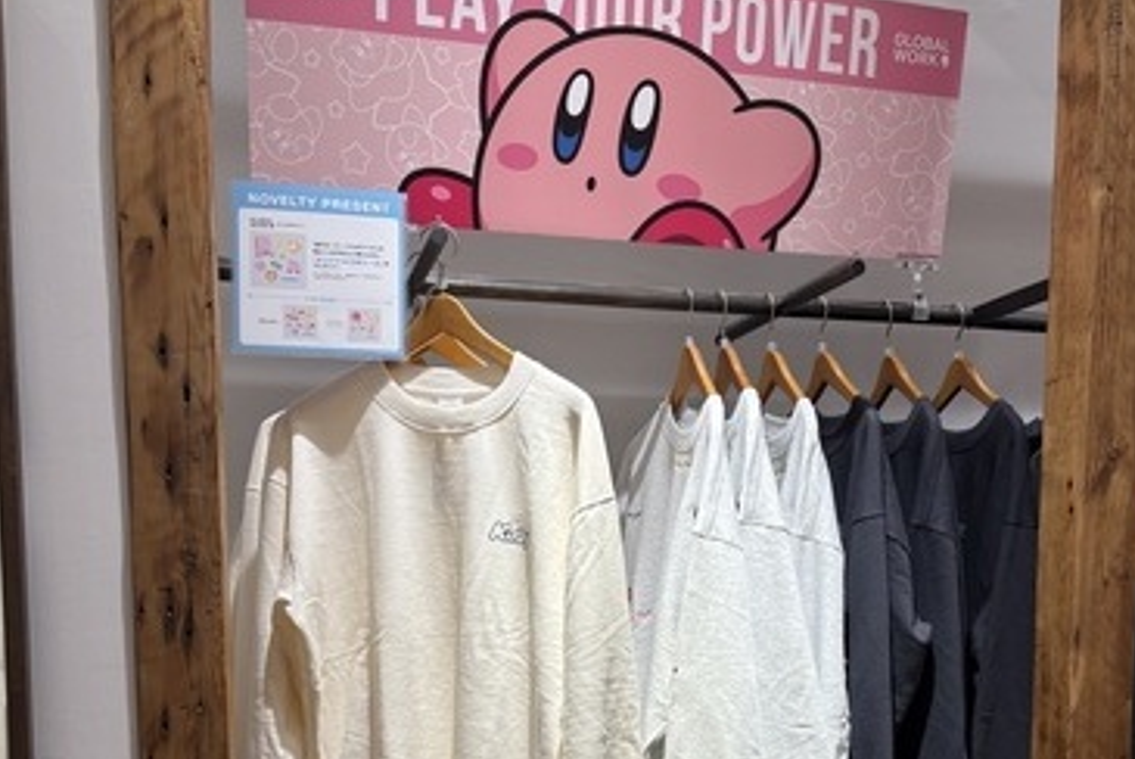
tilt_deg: -4.2
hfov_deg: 51.8
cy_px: 712
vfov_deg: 33.7
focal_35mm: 37
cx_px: 564
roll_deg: -0.1
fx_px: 1167
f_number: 1.6
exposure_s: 1/100
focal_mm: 5.96
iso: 40
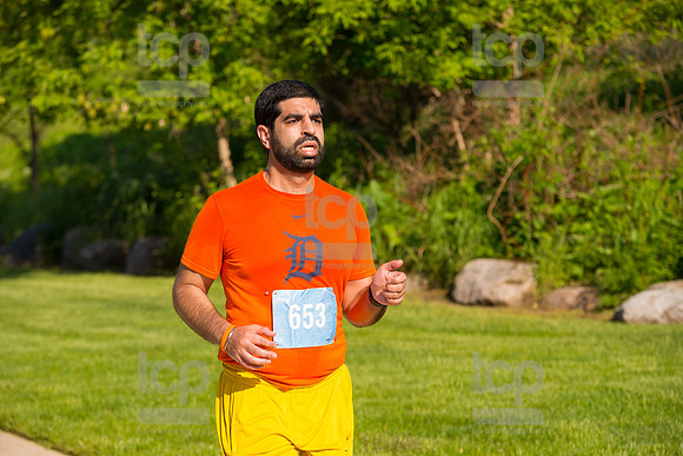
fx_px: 2562
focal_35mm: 135
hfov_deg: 15.2
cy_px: 228
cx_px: 342
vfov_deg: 10.2
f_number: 5.6
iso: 400
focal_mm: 135
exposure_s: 1/2000
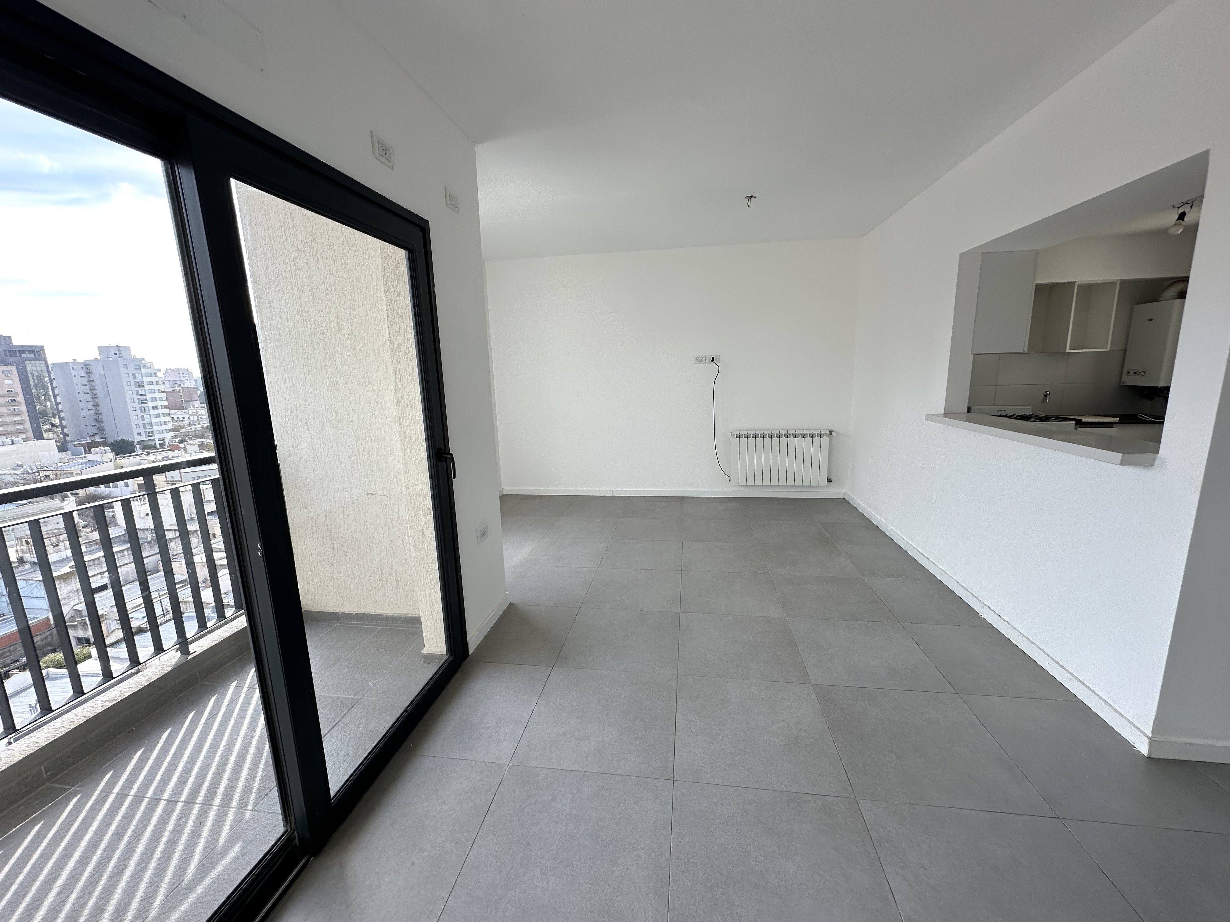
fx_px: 497
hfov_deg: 102.1
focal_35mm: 14
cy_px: 461
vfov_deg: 85.7
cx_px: 615
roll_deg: +2.4
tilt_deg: -10.3
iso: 40
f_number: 2.2
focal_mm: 2.22
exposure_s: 1/290
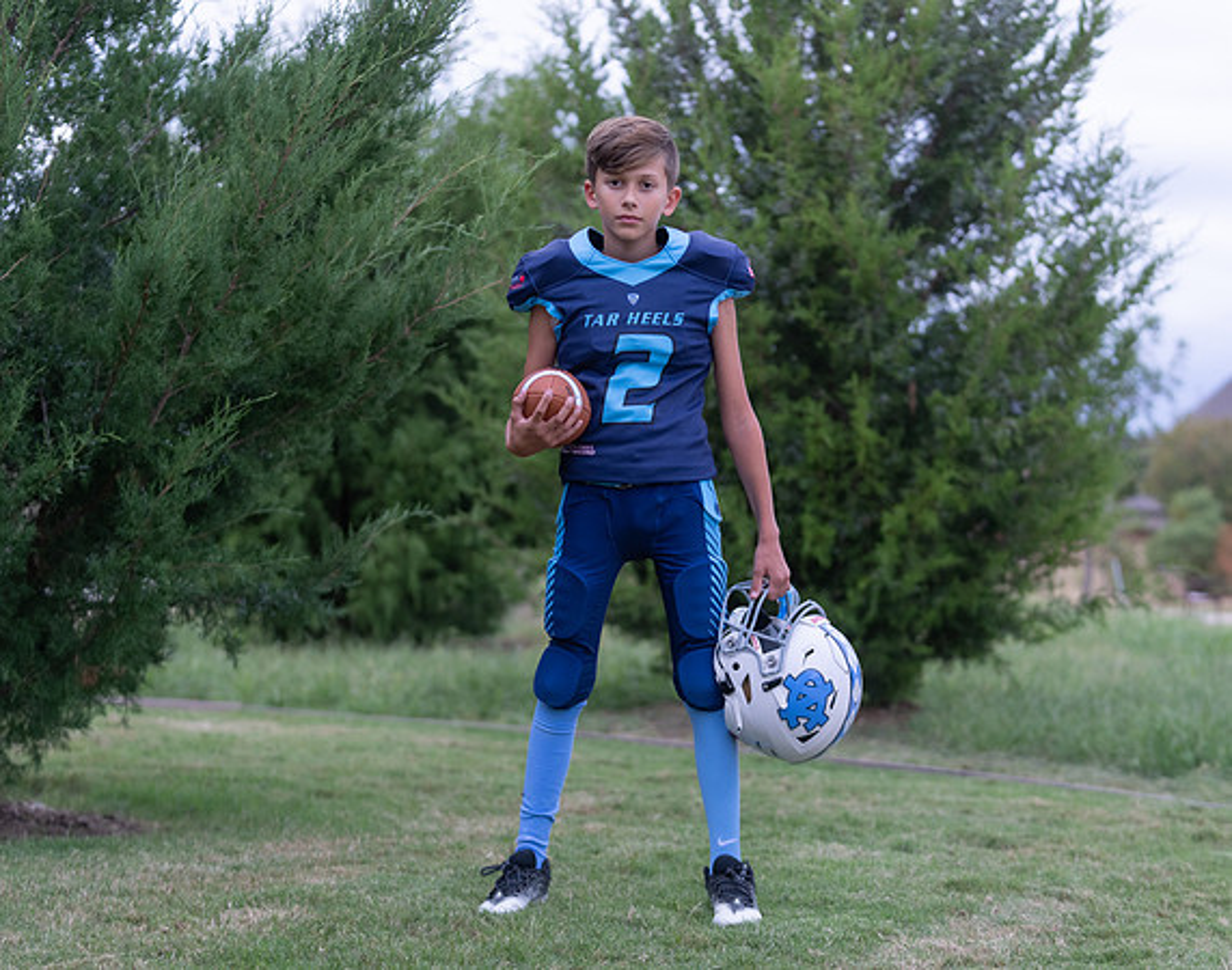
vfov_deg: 17.7
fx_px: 3127
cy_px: 482
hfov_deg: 22.3
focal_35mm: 86
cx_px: 658
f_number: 2.8
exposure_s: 1/320
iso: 500
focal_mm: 72
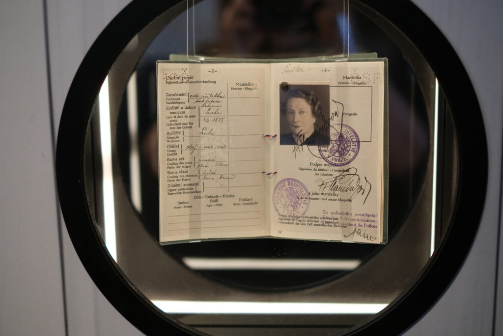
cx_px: 252
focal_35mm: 53
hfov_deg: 37.5
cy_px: 168
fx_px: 741
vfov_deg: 25.5
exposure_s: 1/90
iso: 320
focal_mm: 35
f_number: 1.8
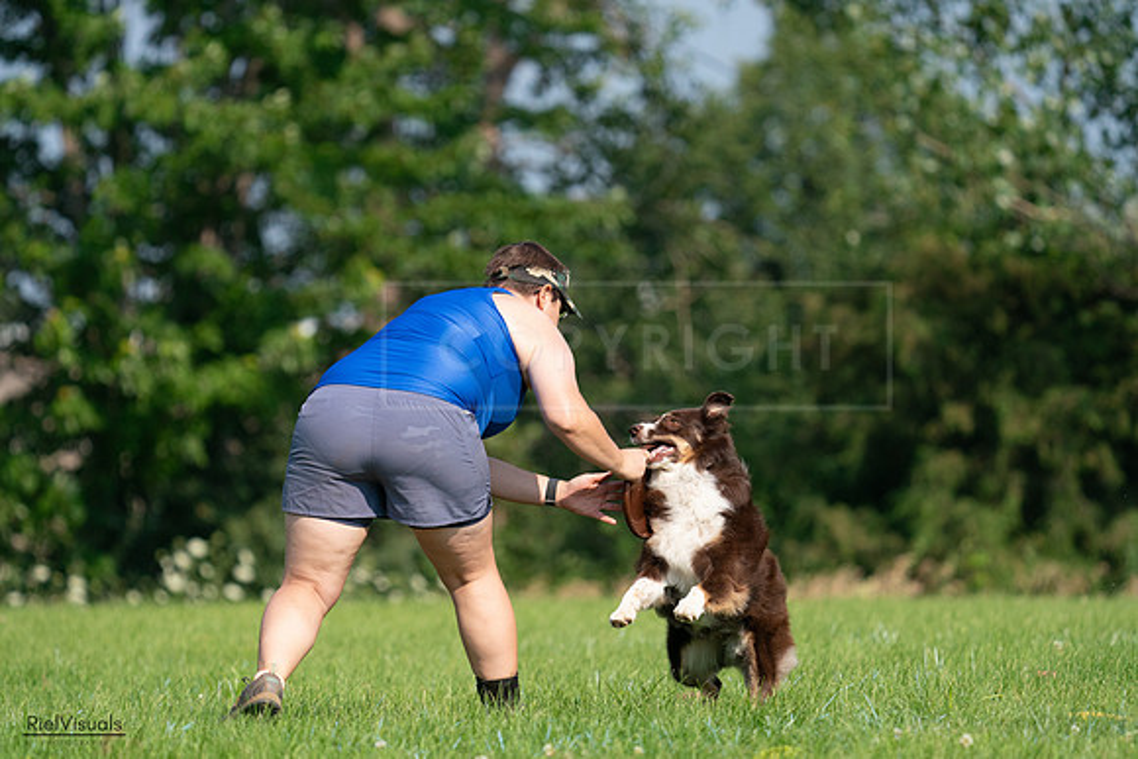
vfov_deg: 3.9
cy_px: 380
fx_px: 11066
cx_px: 569
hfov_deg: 5.9
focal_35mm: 350
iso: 1250
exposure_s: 1/4000
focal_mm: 350
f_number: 6.3
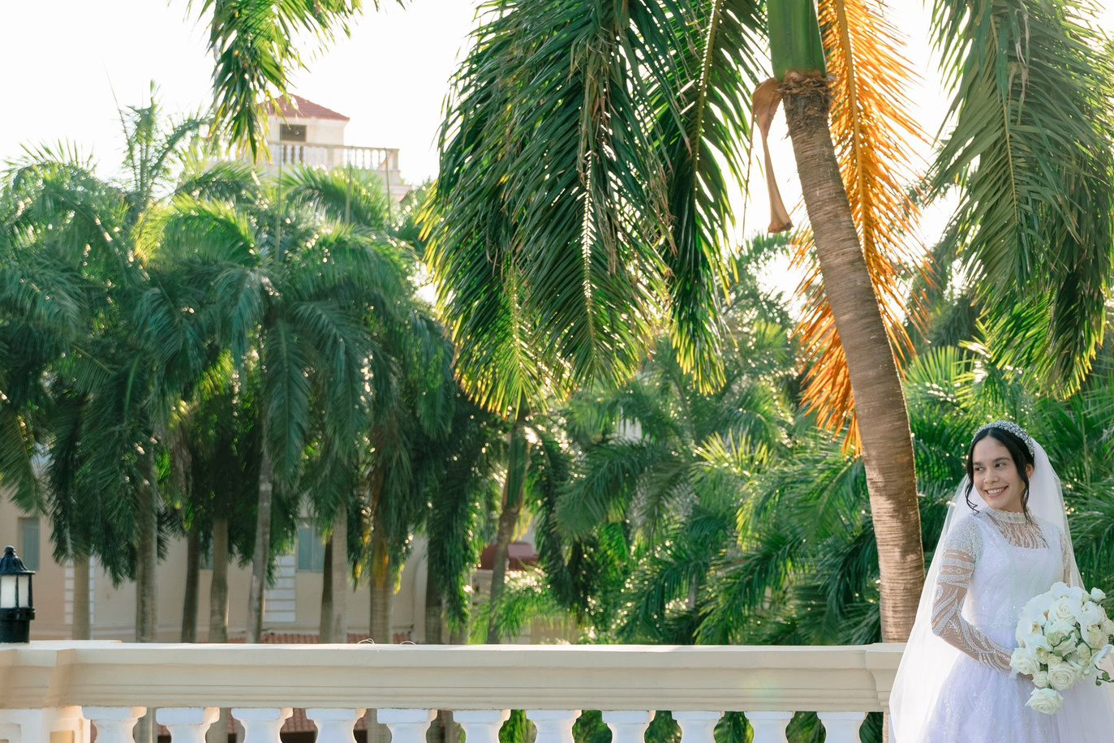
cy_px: 519
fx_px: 2414
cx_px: 1068
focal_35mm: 78
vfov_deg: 17.4
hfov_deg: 25.0
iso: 160
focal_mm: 40
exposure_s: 1/640
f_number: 3.5
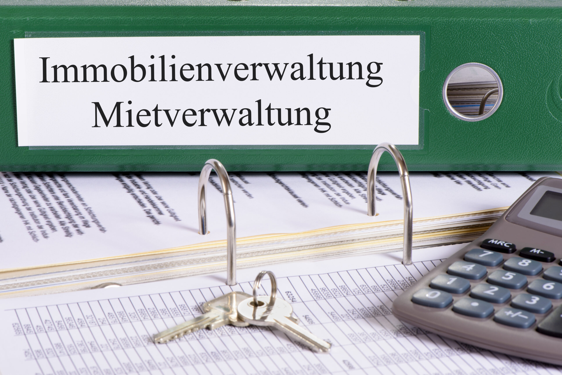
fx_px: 1639
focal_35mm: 105
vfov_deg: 13.0
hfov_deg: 19.5
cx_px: 281
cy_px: 188
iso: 125
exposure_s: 1/80
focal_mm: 105
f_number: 25
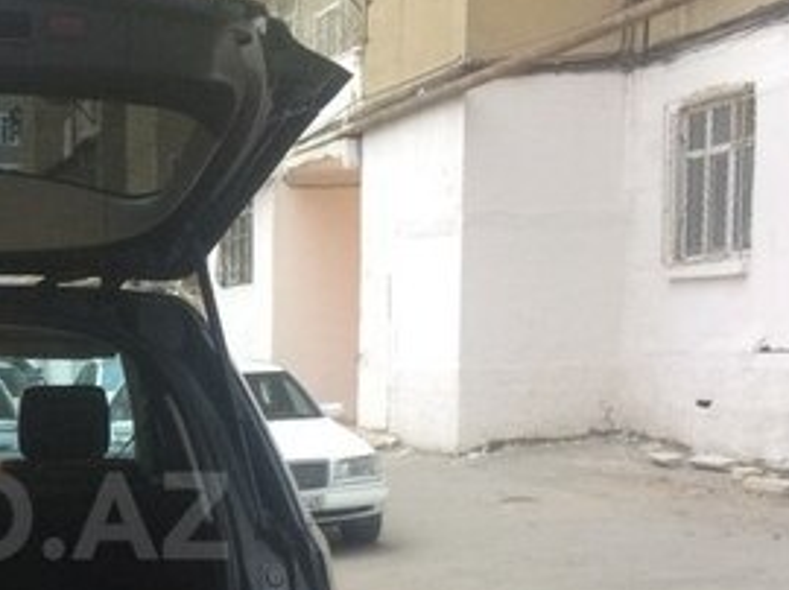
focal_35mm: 71
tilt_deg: -6.8
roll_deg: +2.2
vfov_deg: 20.3
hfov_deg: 25.5
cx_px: -70
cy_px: 516
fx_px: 1617
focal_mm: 4.15
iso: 80
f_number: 2.2
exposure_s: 1/33
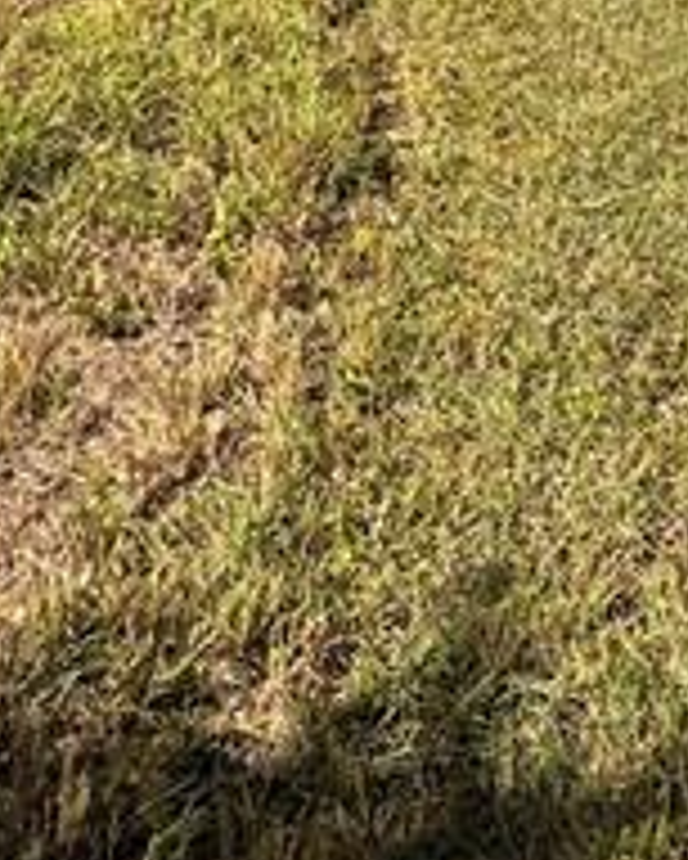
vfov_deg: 24.4
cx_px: 589
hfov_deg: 26.9
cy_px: -509
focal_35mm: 55
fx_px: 1399
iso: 50
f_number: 2.2
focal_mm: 2.22
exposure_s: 1/2985
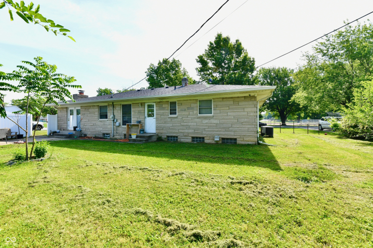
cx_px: 186
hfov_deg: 104.3
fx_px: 145
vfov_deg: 81.2
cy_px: 124
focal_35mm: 14
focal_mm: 14
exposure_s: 1/320
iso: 640
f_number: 9
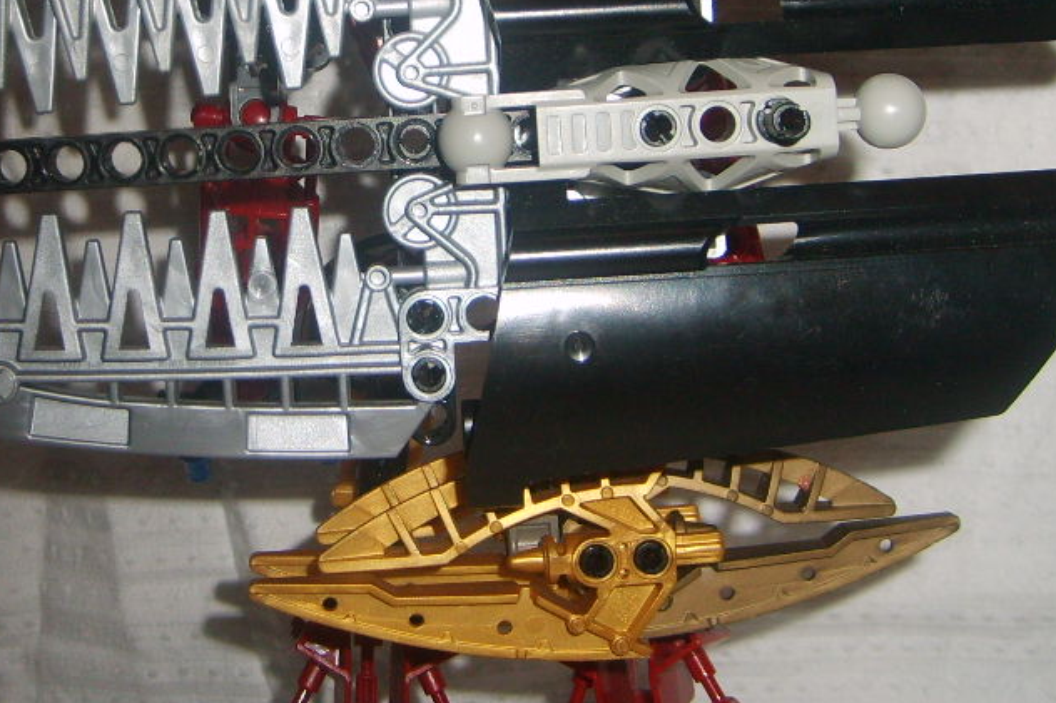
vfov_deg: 22.5
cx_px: 383
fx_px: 1730
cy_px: 102
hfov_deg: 33.7
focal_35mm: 59
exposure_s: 1/45
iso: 100
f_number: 2.8
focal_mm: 5.8
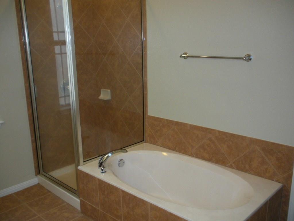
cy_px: 110
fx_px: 297
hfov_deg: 52.6
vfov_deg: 40.7
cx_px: 147
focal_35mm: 35
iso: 200
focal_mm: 6.3
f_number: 3.5
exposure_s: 1/57.3
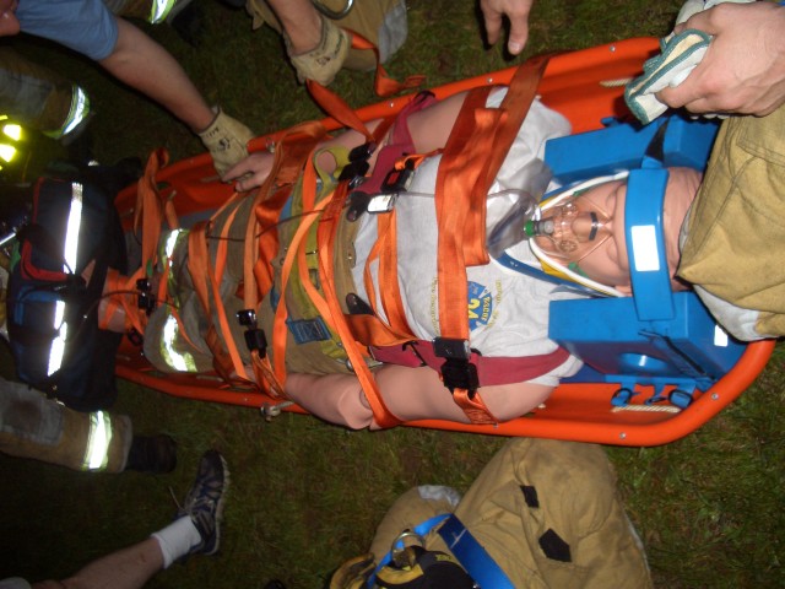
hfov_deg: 52.6
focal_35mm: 35
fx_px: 794
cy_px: 294
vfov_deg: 40.7
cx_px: 392
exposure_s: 1/60
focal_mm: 5.8
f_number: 2.6
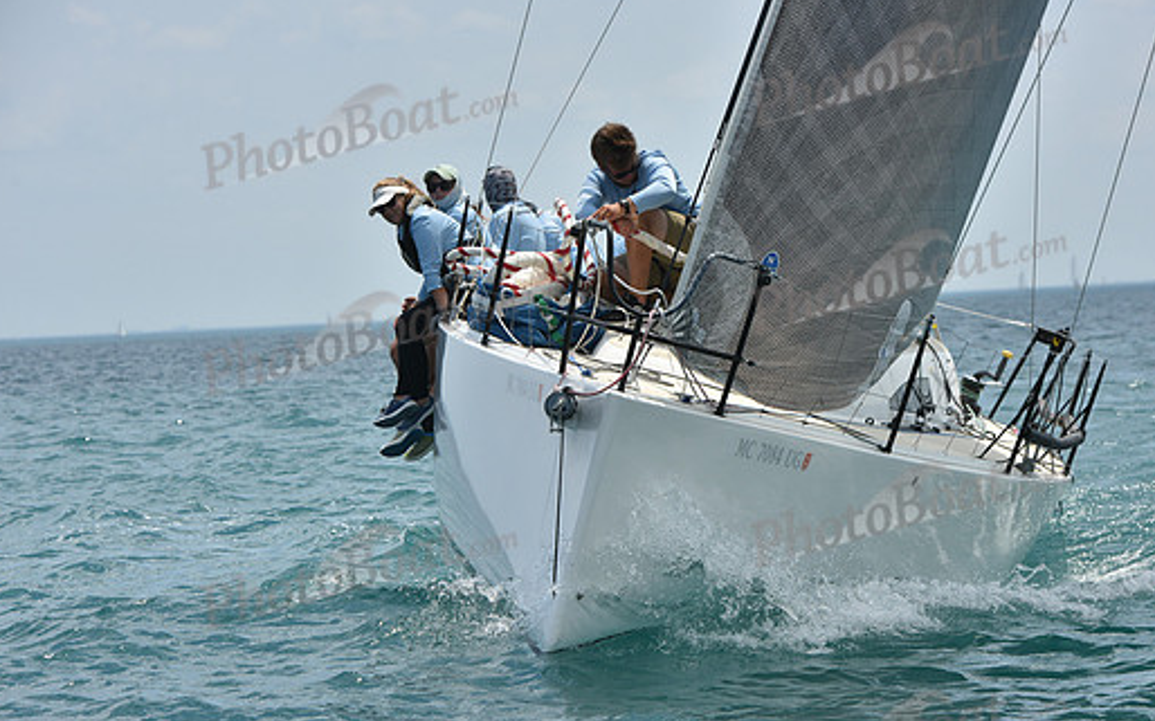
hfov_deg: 13.0
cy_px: 423
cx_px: 636
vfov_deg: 8.1
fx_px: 5067
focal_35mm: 161
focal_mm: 140
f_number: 8
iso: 250
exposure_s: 1/1250
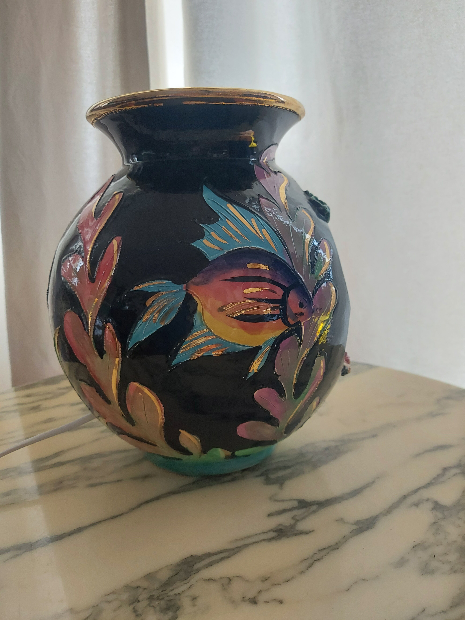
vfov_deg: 71.6
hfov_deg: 56.8
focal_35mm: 24
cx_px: 232
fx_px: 430
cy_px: 310
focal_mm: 5.23
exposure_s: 1/25
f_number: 1.8
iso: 320
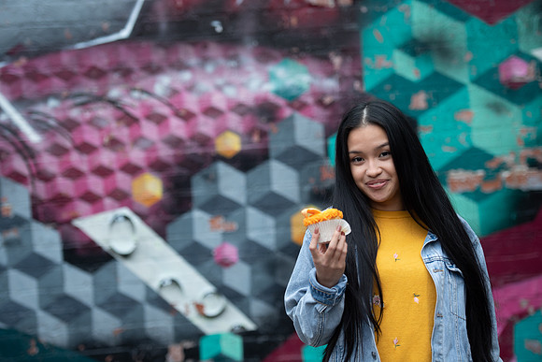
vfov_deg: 13.7
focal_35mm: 100
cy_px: 181
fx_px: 1506
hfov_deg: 20.4
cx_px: 271
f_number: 2.8
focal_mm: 100
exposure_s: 1/125
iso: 250
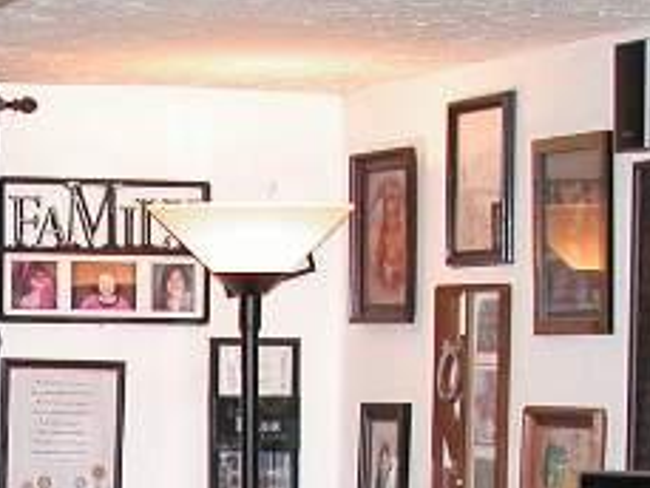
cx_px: -105
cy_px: 766
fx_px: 2856
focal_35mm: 152
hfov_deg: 12.7
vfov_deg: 9.5
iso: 200
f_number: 2.8
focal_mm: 8.9
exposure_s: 1/60
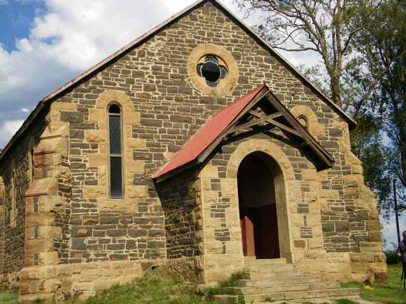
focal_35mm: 49
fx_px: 575
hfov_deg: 38.9
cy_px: 152
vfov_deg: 29.7
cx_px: 203
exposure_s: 1/250
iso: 80
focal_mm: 8.8
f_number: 8
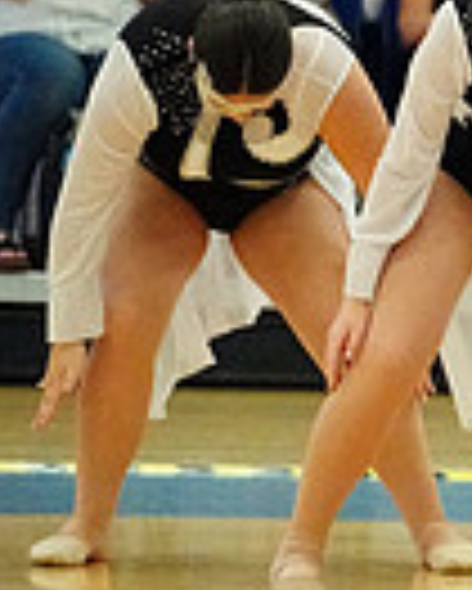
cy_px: 137
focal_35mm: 624
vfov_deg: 3.1
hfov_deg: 2.5
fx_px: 10883
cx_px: 1191
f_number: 4
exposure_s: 1/1000
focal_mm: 150
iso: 25600
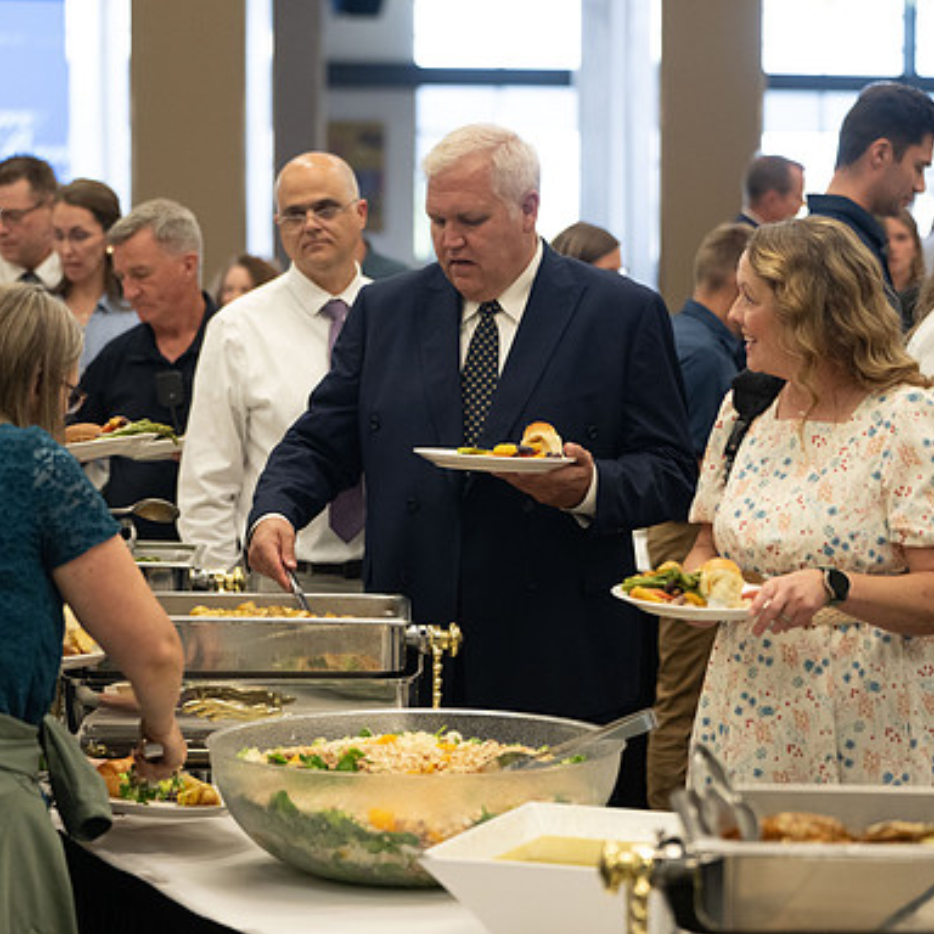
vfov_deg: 16.0
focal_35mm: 109
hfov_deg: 16.0
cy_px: 466
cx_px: 409
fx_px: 3327
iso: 2500
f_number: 2.8
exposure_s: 1/250
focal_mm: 85
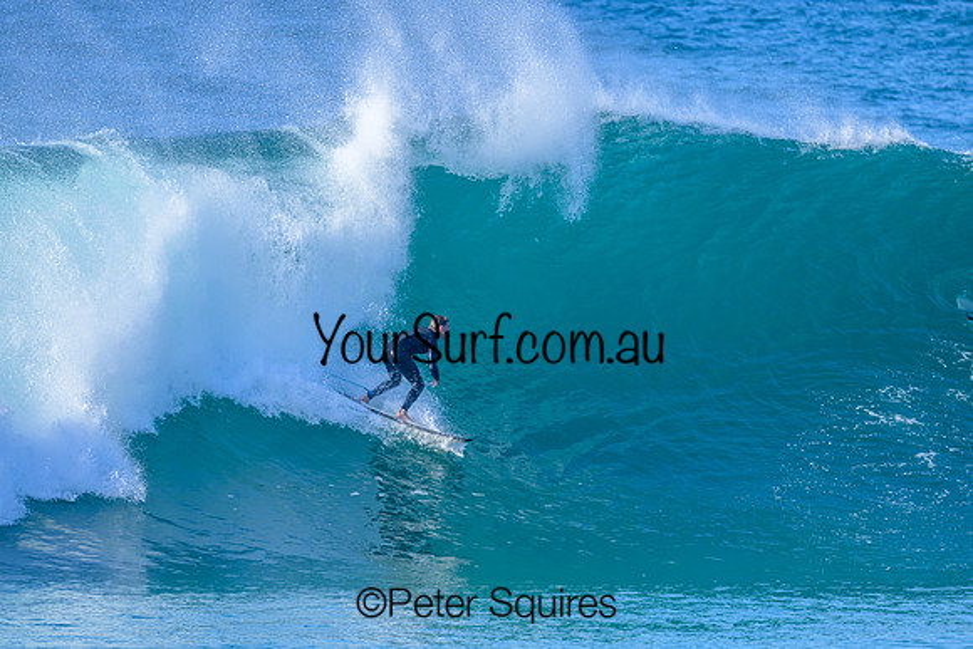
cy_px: 324
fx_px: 21626
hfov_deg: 2.6
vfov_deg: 1.7
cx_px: 486
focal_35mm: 800
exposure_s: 1/2000
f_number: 6.3
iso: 800
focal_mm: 800
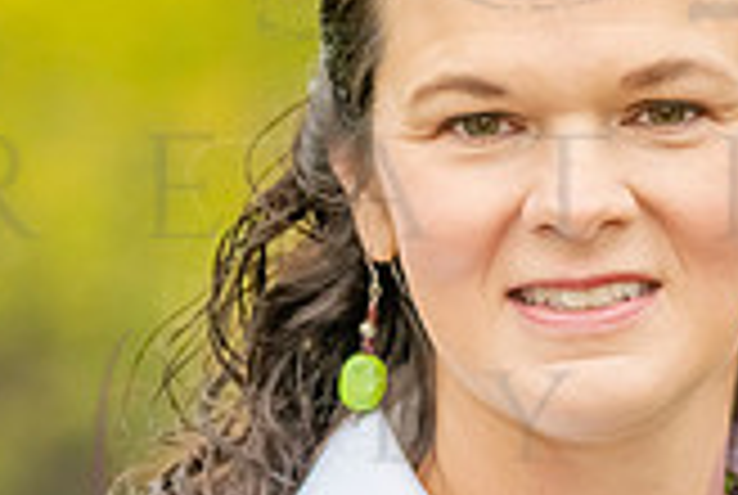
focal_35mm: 395
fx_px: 8112
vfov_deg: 3.5
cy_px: 407
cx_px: 554
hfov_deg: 5.2
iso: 1000
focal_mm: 112
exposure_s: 1/800
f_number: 4.5
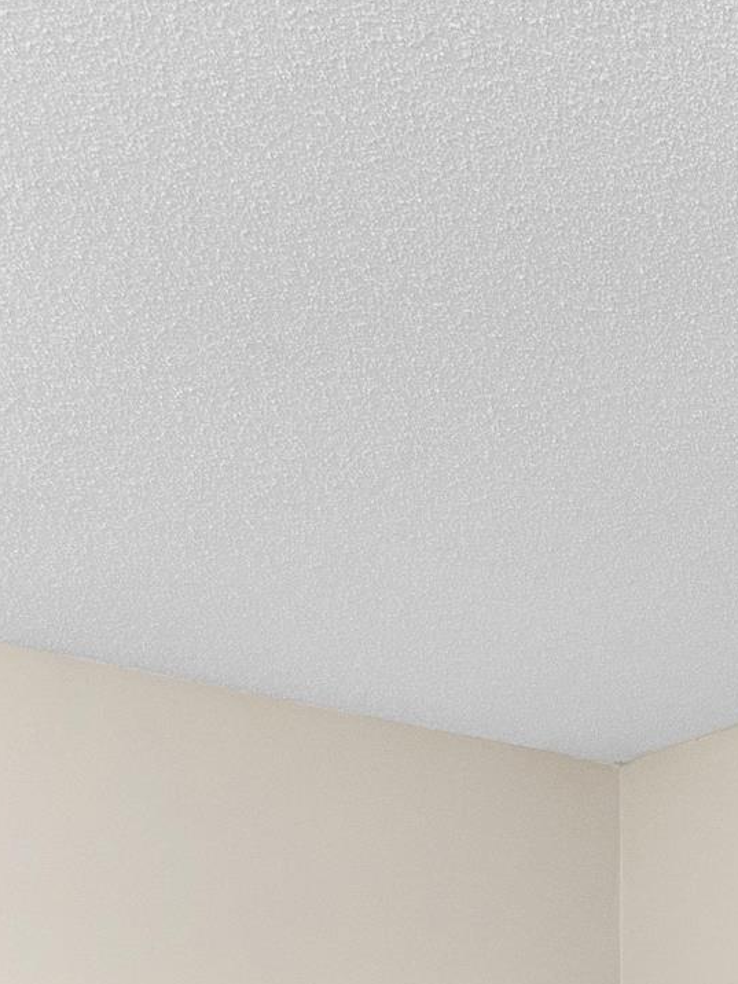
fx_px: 1935
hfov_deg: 18.7
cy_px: 1301
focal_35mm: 68
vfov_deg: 24.6
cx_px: 1152
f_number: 9.5
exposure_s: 1.5
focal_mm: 11
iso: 200
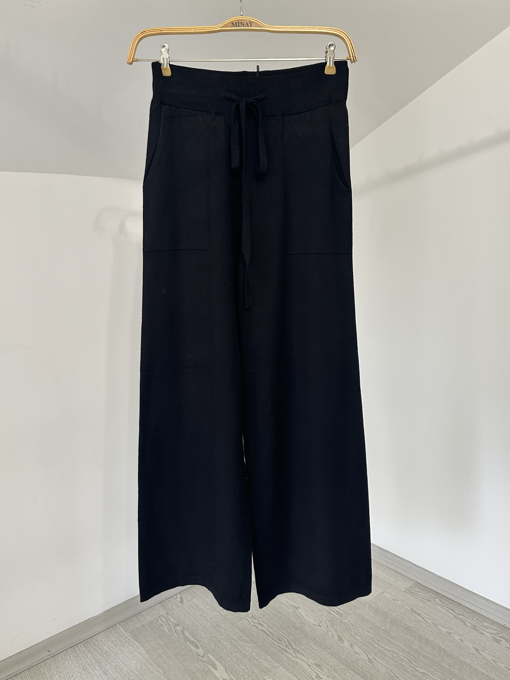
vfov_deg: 71.6
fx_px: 471
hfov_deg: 56.8
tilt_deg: -6.2
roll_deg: +1.4
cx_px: 255
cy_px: 340
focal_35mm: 24
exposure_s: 1/50
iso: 200
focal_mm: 6.86
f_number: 1.78
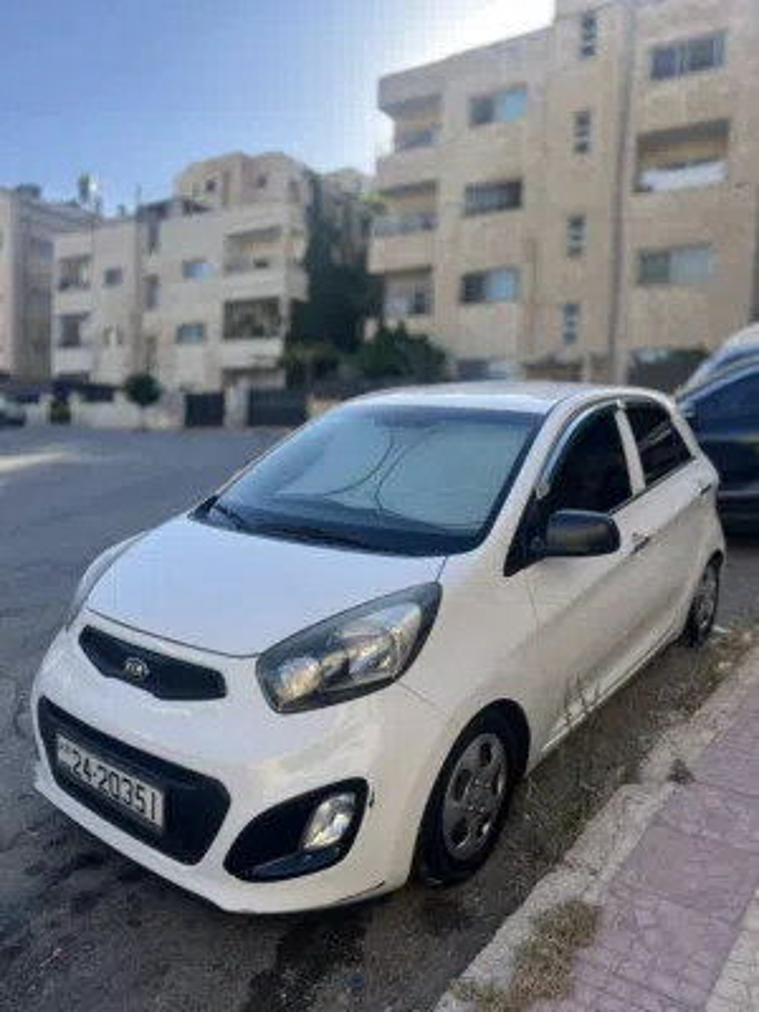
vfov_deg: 67.3
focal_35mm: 26
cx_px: 380
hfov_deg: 53.1
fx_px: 760
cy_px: 506
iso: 50
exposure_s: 1/1488
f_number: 1.5
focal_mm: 5.7
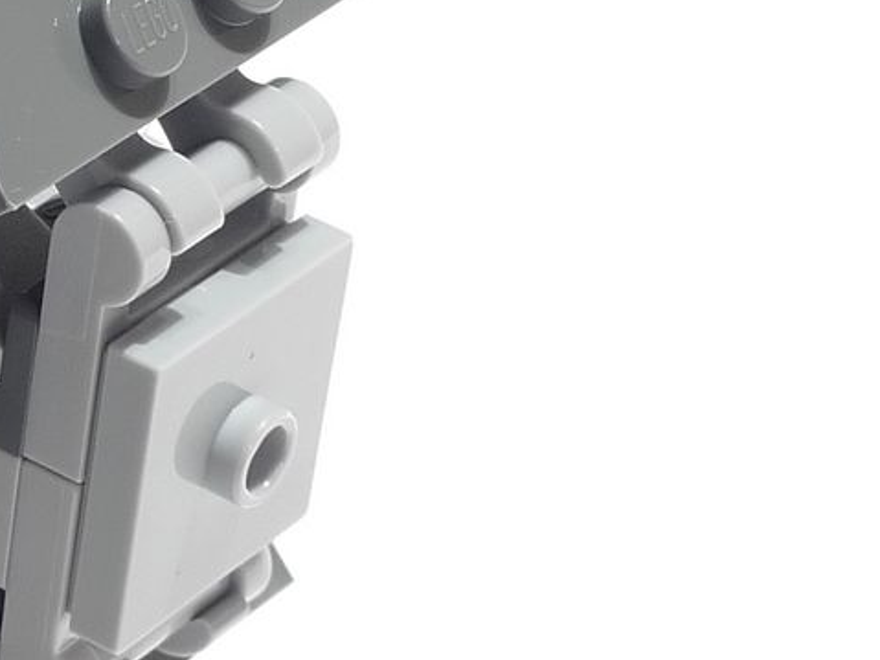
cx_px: -729
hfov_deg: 9.5
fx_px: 5032
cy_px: 114
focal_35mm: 198
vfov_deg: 7.5
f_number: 4.5
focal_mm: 11.1
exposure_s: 1.3
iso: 80
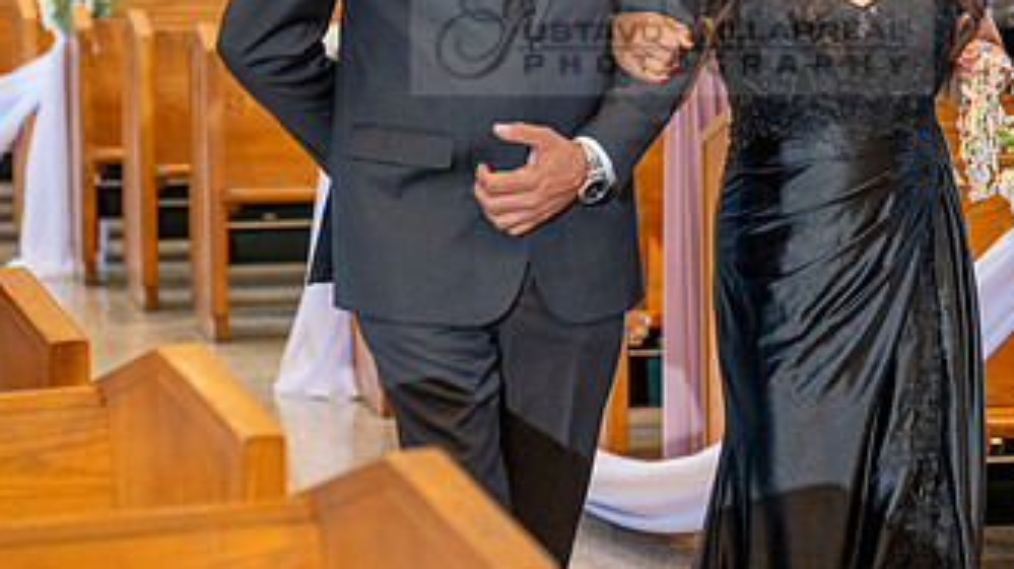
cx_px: 722
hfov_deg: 13.5
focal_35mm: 159
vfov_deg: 7.6
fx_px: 4273
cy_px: 17
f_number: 3.2
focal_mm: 70
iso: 1000
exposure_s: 1/200
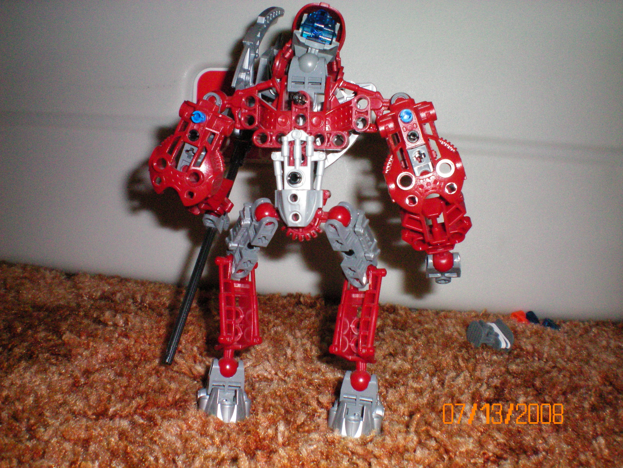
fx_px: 684
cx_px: 312
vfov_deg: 37.7
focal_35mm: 38
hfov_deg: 49.0
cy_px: 234
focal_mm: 6.3
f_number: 4.6
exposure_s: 1/60
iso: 400
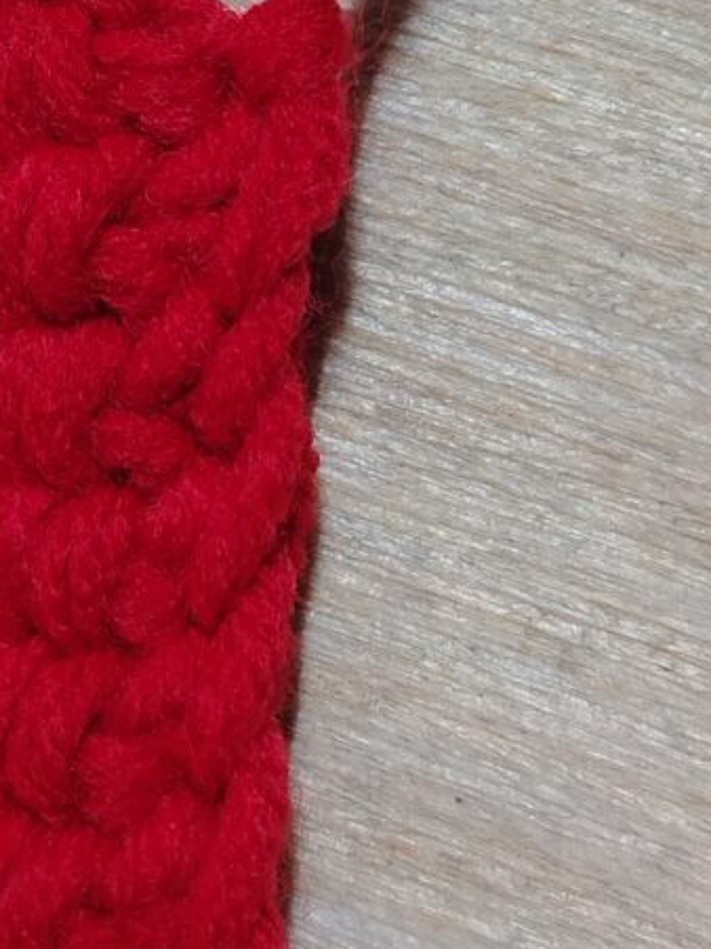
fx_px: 2987
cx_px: -19
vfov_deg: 17.7
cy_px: 63
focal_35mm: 109
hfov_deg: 13.4
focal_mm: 5.25
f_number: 1.75
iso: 609
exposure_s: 1/50
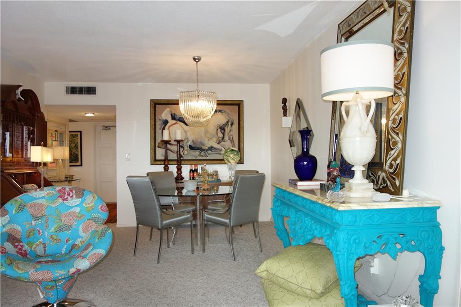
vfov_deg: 46.4
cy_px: 154
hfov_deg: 65.5
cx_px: 230
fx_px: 358
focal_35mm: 28
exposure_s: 1/100
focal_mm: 10.4
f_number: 2
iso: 125
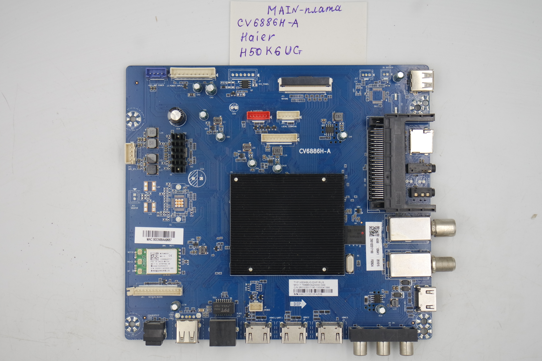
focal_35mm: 54
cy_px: 180
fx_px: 813
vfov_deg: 25.1
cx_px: 271
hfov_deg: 36.9
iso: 200
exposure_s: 1/100
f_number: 5
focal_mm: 20
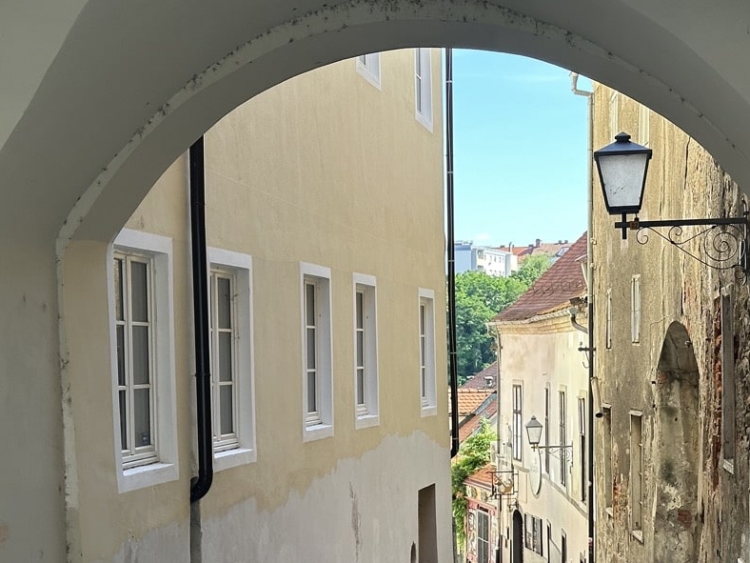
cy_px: 452
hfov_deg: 25.0
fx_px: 1690
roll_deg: +0.5
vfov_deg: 18.7
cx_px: 463
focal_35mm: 78
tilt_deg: -2.7
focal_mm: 6.86
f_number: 1.78
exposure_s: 1/424
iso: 64
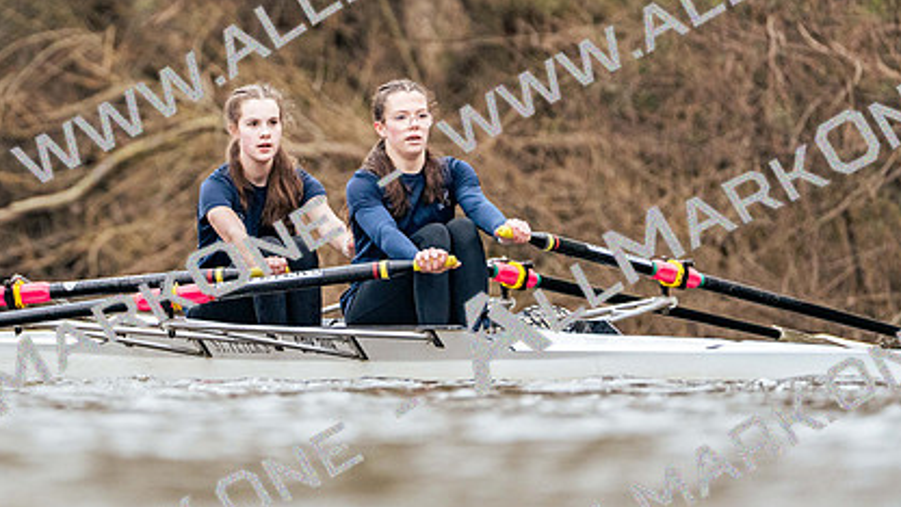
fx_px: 18468
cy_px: 190
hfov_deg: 2.8
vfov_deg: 1.6
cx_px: 279
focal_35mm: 773
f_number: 6.3
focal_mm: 529
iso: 5000
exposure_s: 1/1600
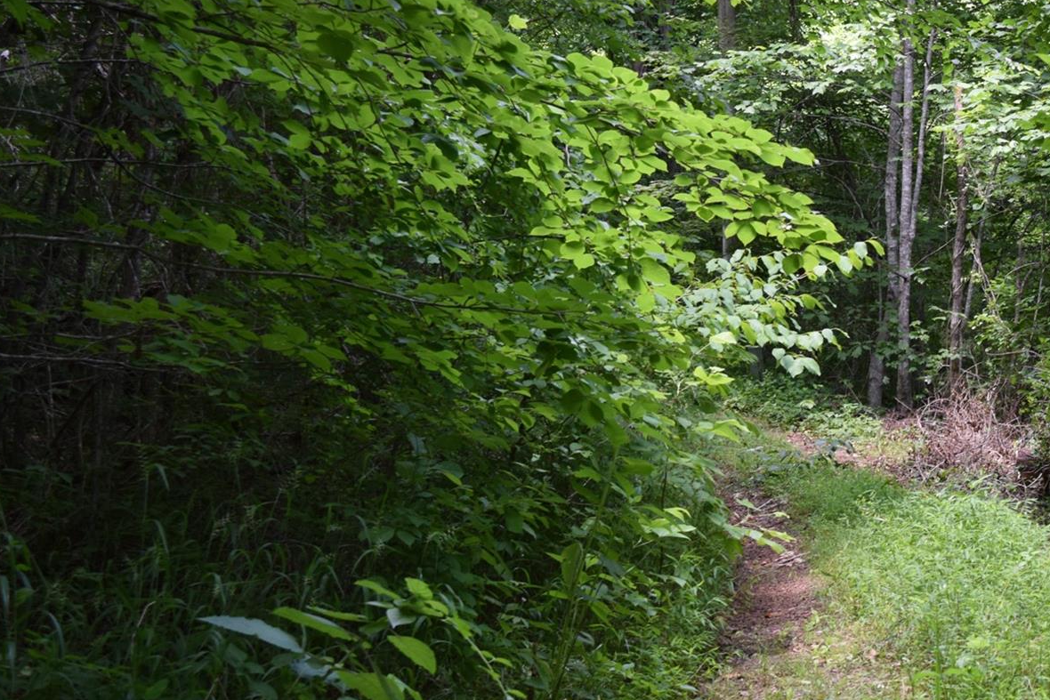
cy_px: 412
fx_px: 1746
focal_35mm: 60
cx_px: 885
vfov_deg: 22.6
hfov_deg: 32.3
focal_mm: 23
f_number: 5.6
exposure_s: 1/125
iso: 400
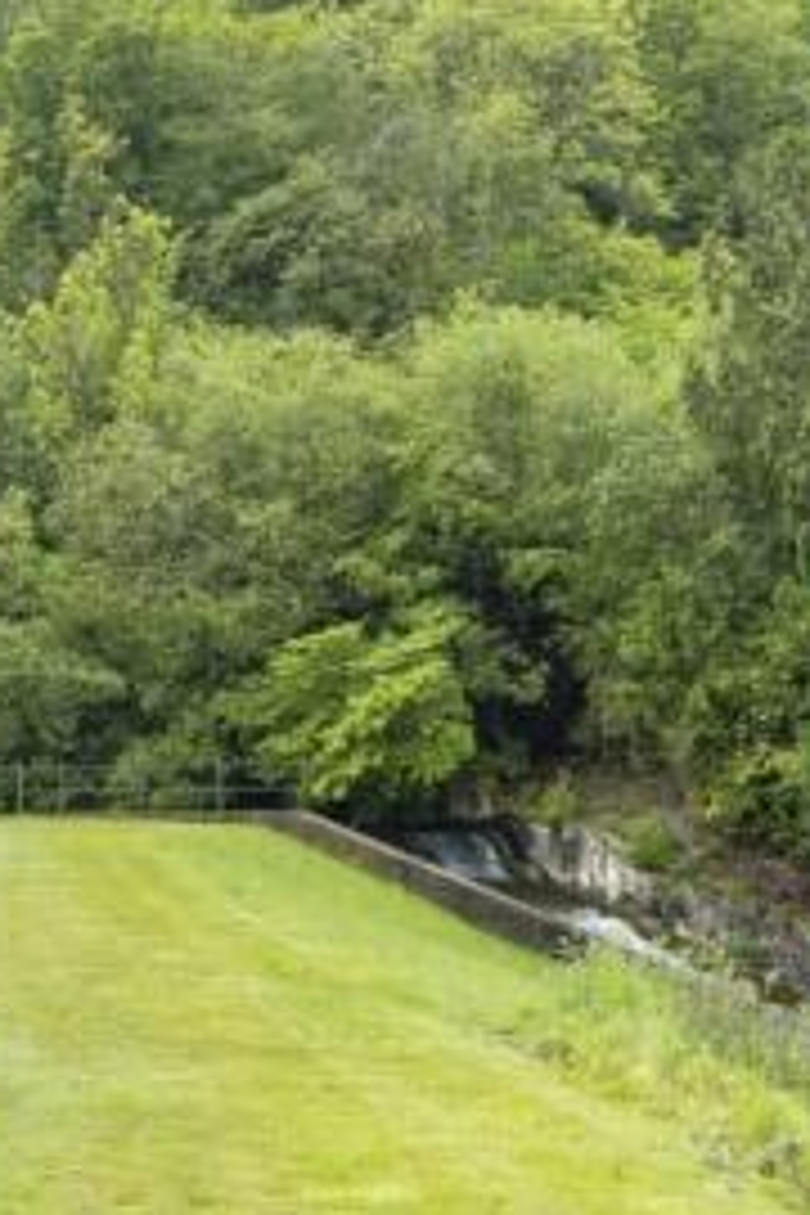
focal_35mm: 85
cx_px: 187
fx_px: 2869
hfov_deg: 16.0
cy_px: 407
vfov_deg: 23.8
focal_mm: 35
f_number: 8
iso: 400
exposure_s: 1/100
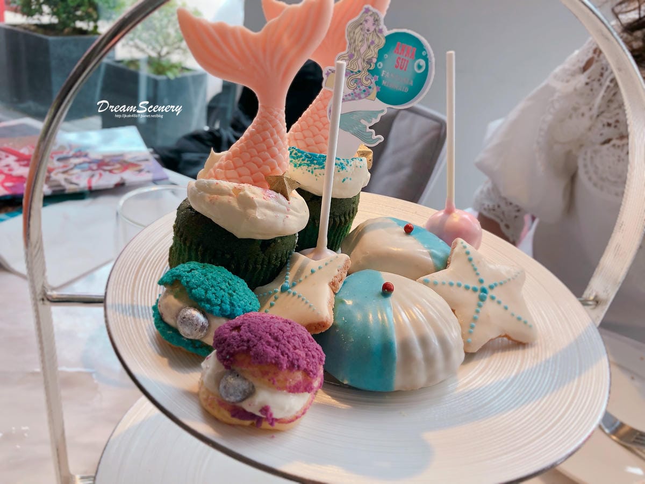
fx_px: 522
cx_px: 322
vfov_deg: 49.7
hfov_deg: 63.4
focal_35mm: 28
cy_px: 242
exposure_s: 1/120
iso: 40
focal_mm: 3.99
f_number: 1.8
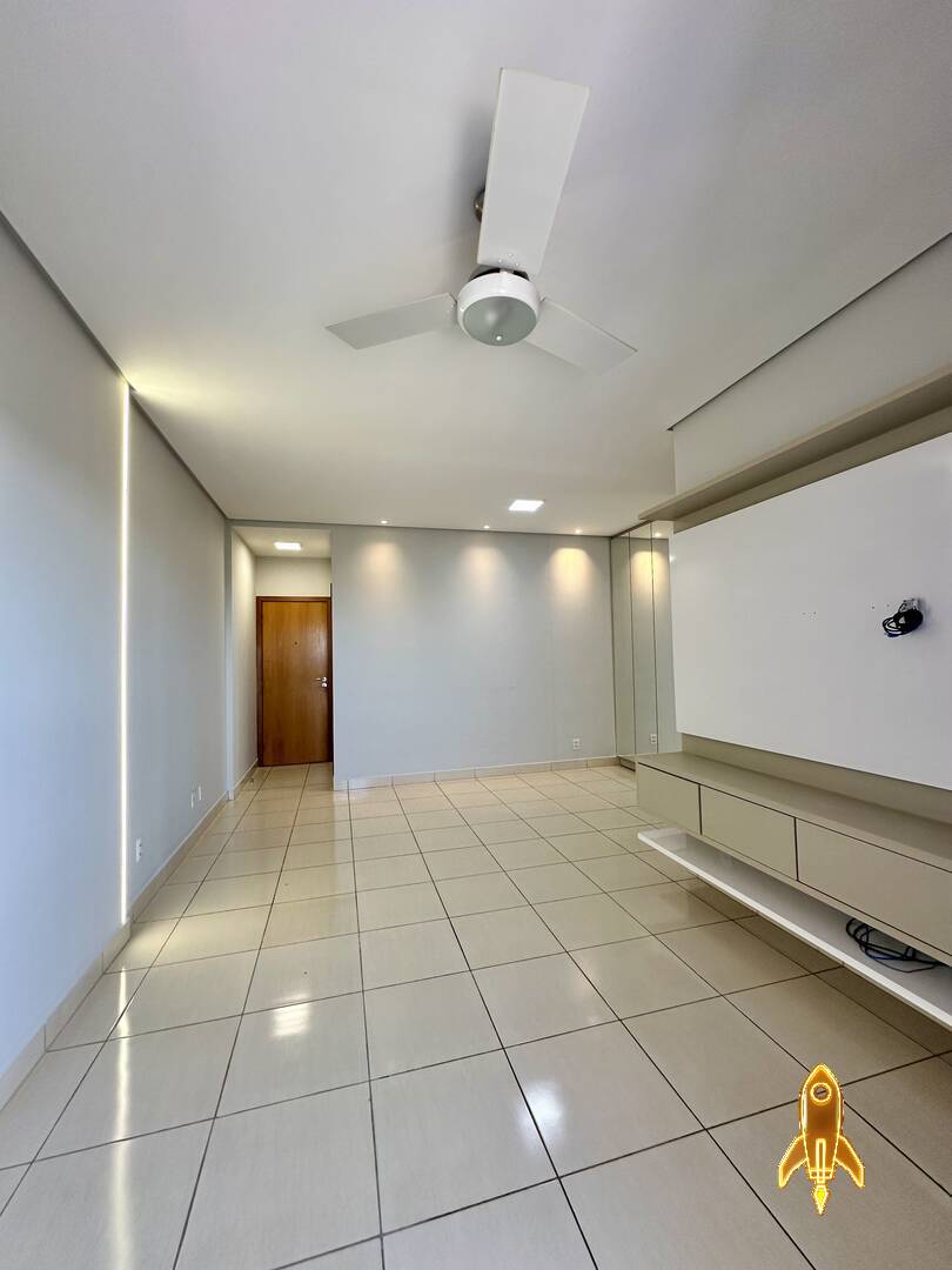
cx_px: 476
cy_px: 635
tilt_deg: +4.3
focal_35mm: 14
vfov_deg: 102.1
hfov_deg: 85.7
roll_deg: +0.7
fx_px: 513
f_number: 2.2
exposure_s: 1/99
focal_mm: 2.22
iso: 100
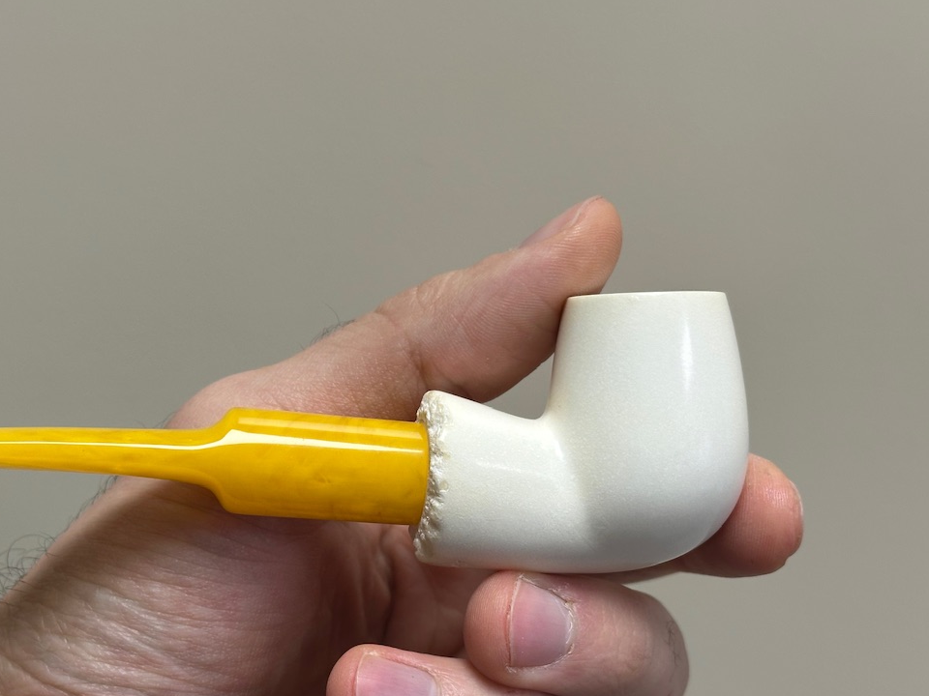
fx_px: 1718
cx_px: 334
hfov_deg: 30.1
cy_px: 404
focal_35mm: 64
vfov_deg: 22.9
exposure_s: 1/121
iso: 80
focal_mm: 6.86
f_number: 1.78
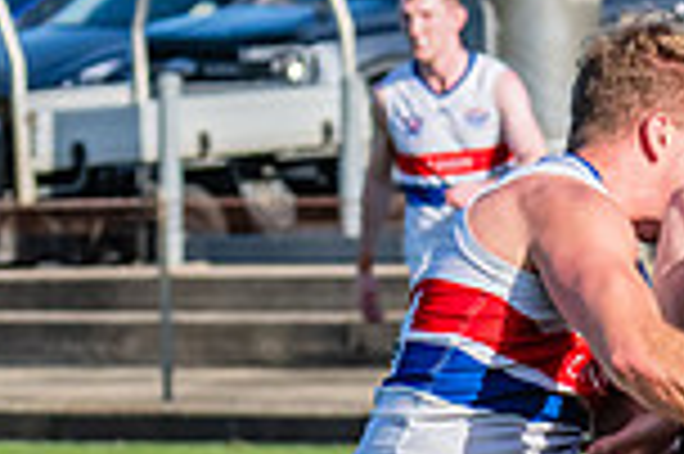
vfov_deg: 1.6
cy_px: 374
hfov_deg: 2.4
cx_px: 891
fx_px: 16645
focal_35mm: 877
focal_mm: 170
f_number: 9
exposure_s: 1/1600
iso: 800
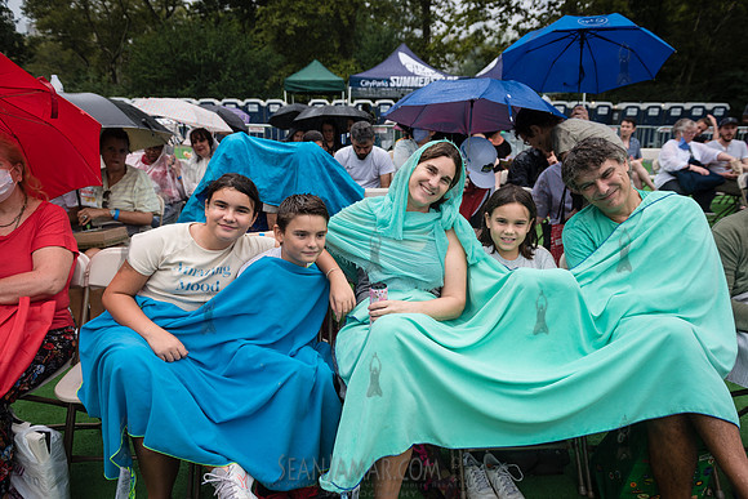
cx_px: 374
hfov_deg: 73.7
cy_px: 250
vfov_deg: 53.2
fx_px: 499
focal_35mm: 24
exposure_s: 1/320
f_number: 4
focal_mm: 24
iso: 200
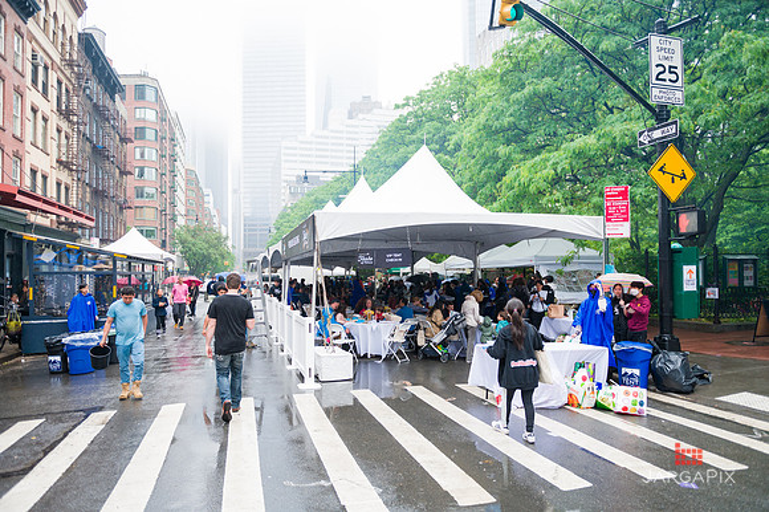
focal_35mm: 24
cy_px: 256
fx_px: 512
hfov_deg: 73.8
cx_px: 384
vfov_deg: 53.1
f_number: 3.2
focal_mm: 24
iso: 320
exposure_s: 1/400
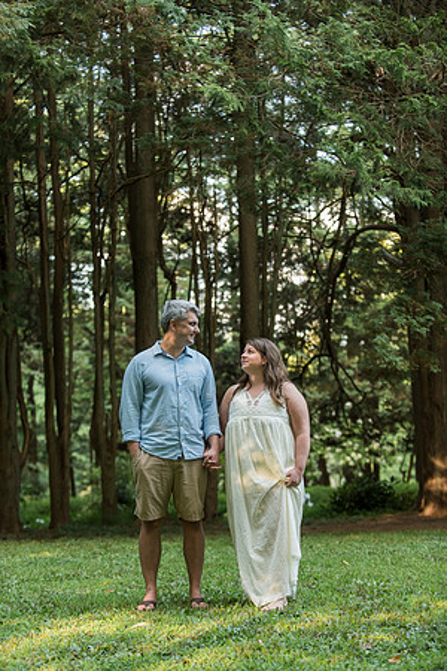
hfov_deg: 19.5
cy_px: 336
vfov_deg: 28.8
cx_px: 224
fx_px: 1304
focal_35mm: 70
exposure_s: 1/320
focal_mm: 70
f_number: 2.8
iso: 800
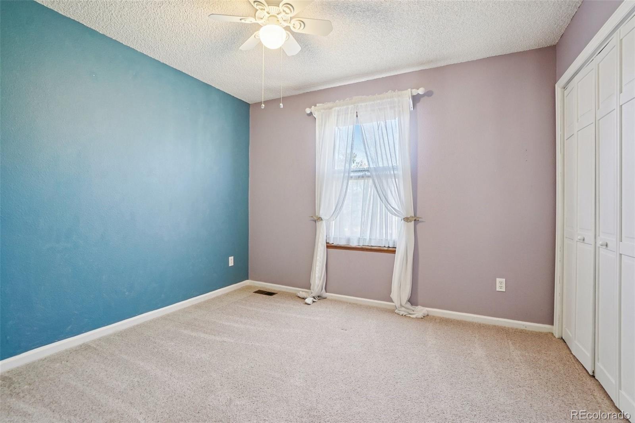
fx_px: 265
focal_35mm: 15
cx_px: 318
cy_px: 212
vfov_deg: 77.3
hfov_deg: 100.4
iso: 400
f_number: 8
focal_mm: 10
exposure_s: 1/8
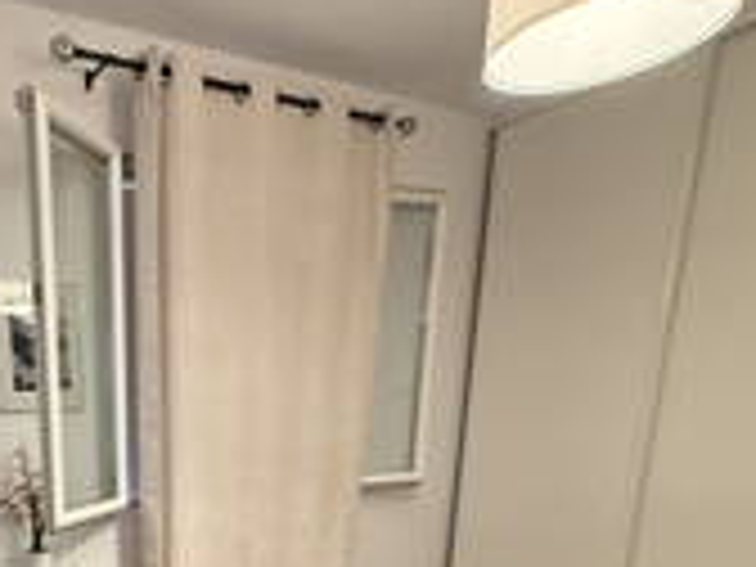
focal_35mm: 30
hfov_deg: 53.9
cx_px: 104
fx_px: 655
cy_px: 580
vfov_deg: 40.4
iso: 500
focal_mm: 2.22
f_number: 2.2
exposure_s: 1/60
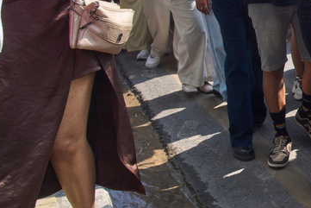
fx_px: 588
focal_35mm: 68
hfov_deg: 24.6
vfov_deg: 19.7
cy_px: 27
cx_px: 434
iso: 320
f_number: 9
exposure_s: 1/320
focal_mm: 24
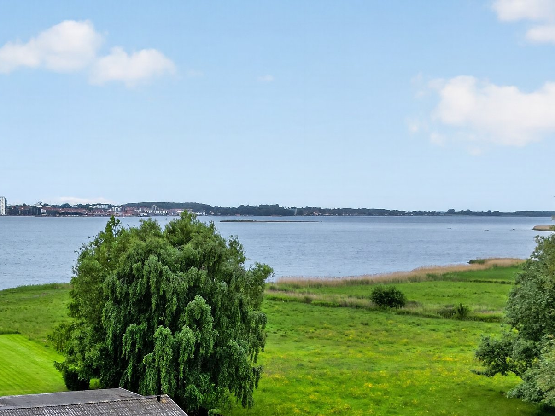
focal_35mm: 51
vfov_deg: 27.2
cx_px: 69
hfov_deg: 35.5
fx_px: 818
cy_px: 398
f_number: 1.7
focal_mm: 6.7
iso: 120
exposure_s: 1/2000
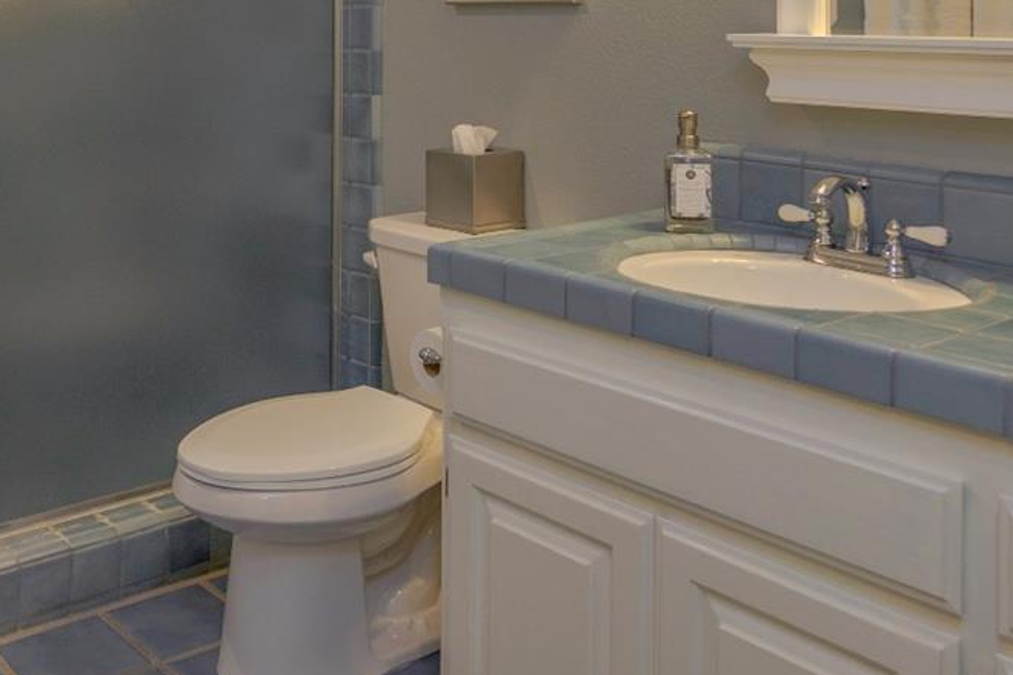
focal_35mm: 41
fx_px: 1153
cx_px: 338
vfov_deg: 30.4
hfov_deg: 46.7
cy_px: 3
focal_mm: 12
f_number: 5
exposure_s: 1/15
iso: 100
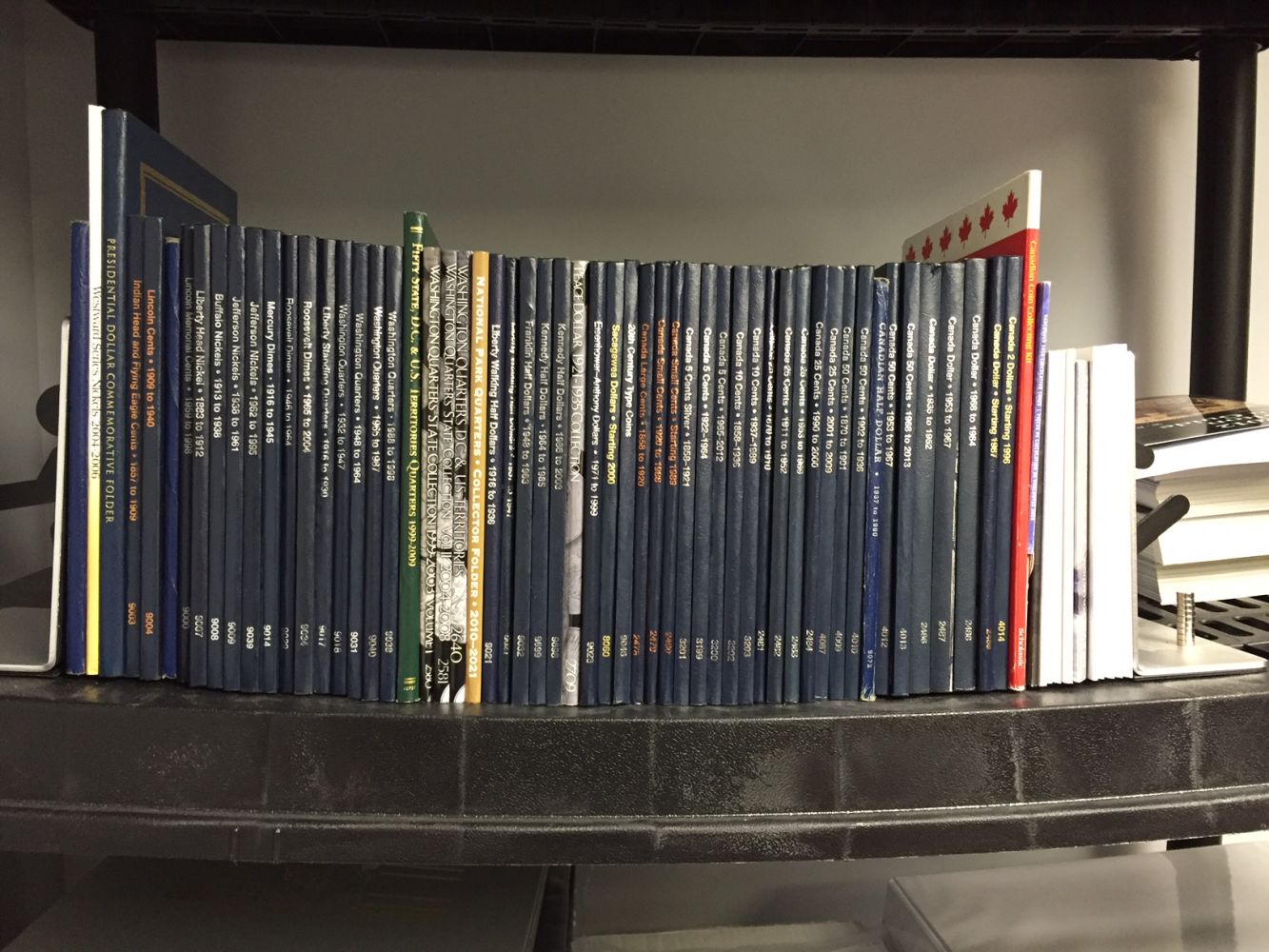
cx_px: 634
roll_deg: +0.8
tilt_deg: -4.6
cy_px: 476
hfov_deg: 61.7
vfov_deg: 48.2
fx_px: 1063
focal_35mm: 29
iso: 250
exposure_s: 1/24
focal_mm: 4.15
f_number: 2.2
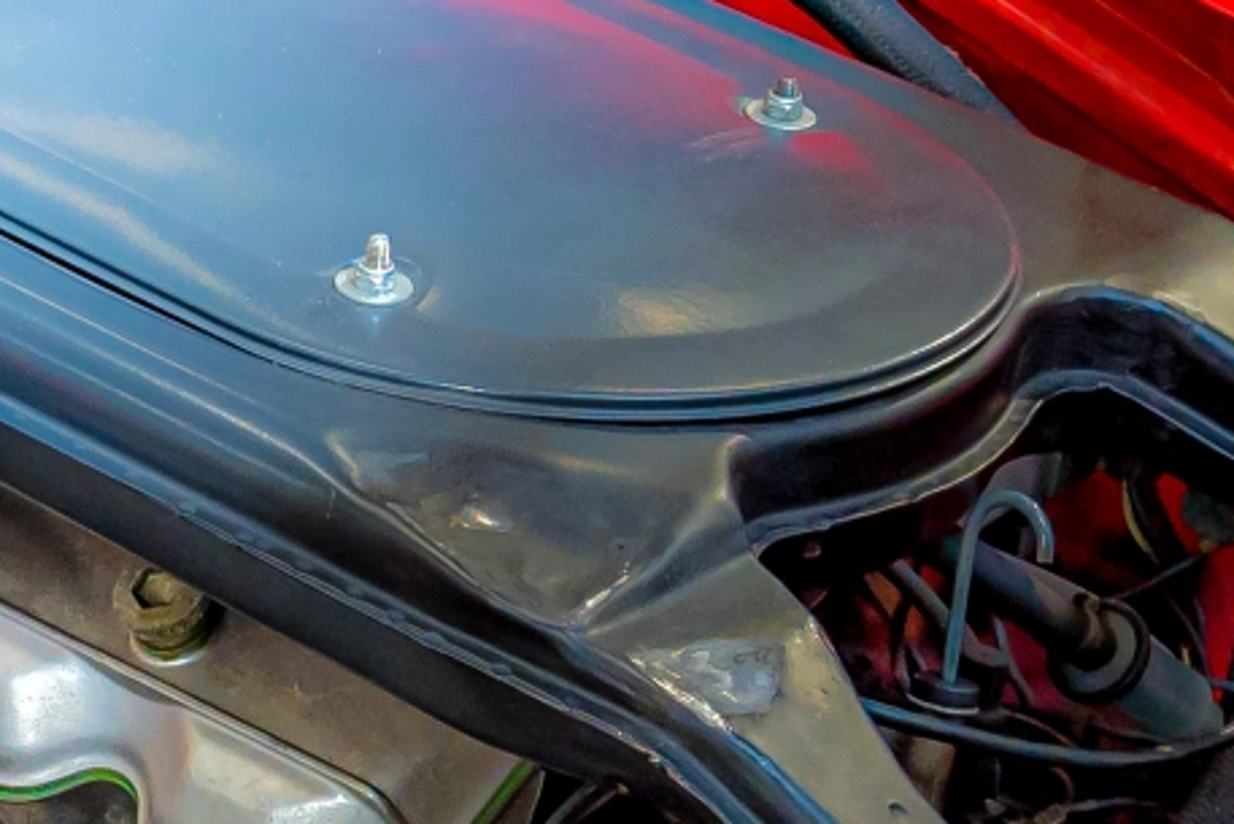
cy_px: 1143
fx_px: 4320
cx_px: 78
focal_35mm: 126
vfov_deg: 10.6
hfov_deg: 16.0
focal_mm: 20
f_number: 7.1
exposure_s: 1/50
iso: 2000
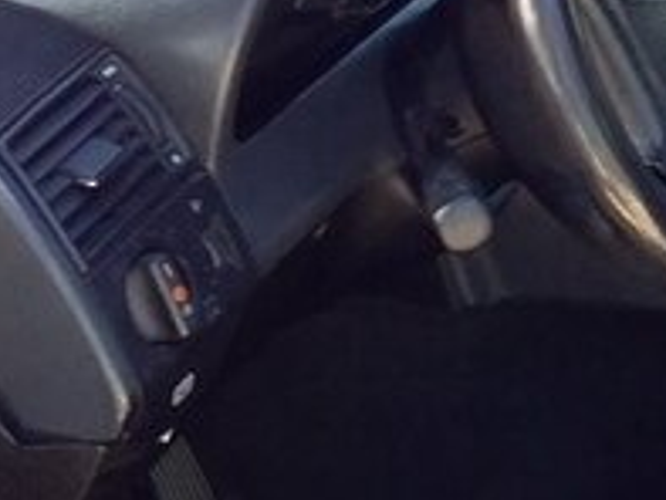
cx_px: 832
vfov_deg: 13.6
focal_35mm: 104
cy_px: -174
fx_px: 2002
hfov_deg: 17.8
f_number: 2.2
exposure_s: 1/50
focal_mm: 3.3
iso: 100
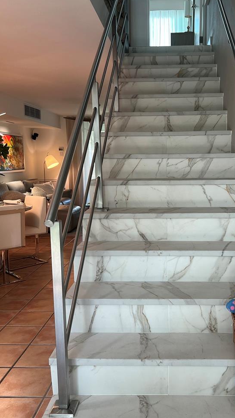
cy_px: 208
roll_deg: +0.2
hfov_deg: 33.4
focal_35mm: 35
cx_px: 159
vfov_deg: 56.6
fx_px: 388
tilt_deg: -7.3
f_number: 1.5
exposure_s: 1/120
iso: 80
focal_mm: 5.7
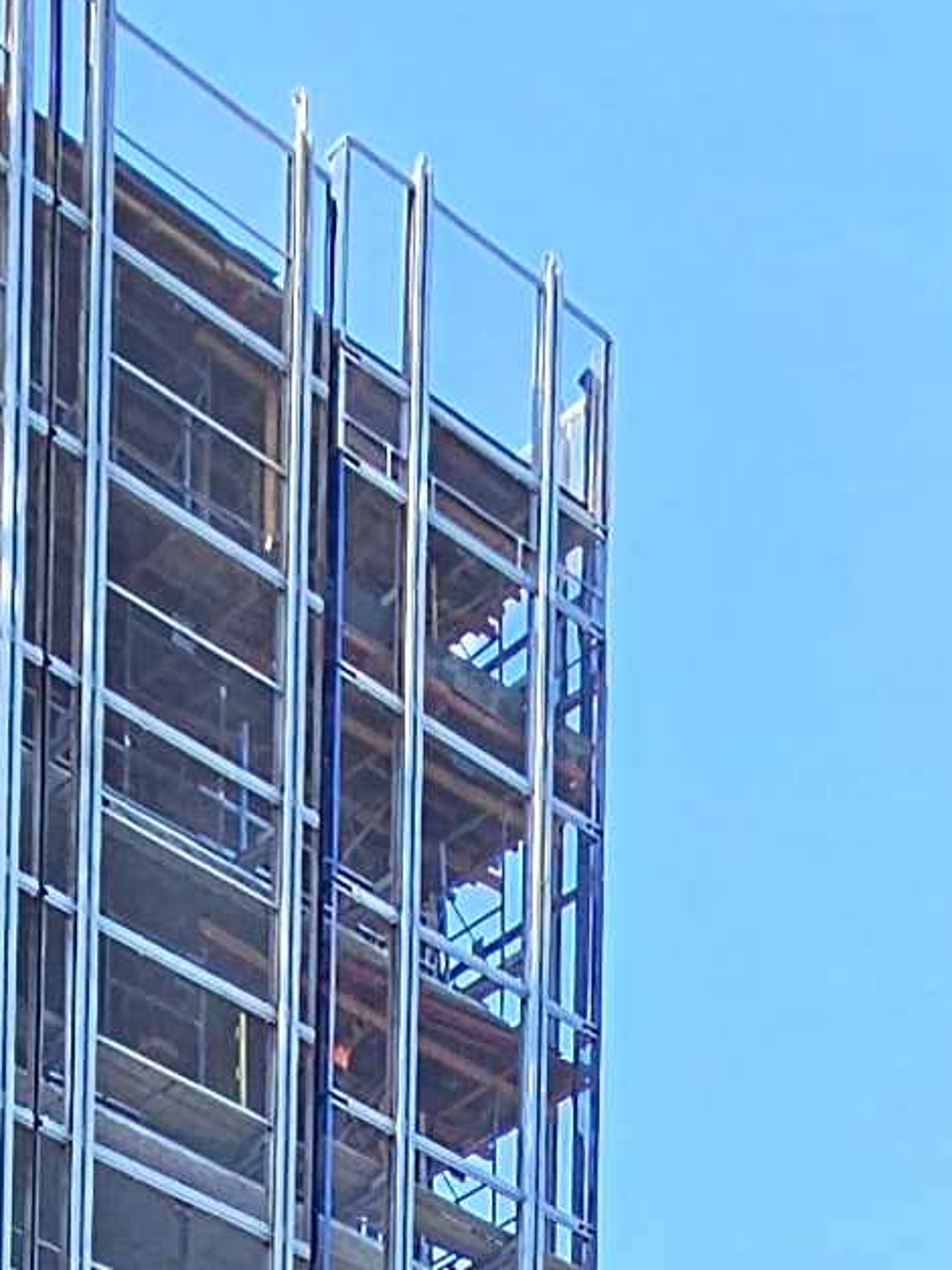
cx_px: 932
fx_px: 3045
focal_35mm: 83
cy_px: 2971
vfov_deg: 15.1
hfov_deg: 17.4
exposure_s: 1/499
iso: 50
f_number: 2.2
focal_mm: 2.2
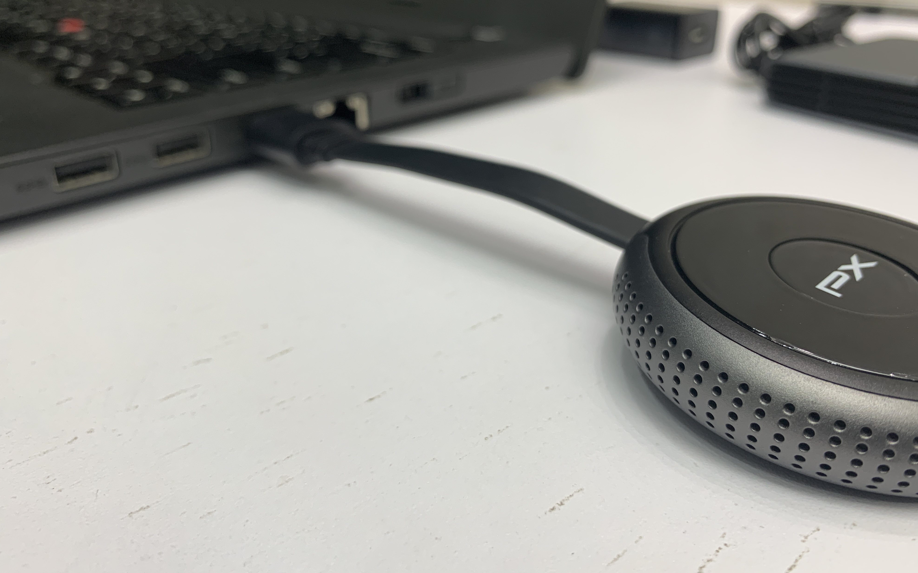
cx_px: 456
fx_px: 700
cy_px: 246
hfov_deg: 66.5
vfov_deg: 44.4
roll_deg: +0.4
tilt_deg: -23.7
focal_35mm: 28
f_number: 1.8
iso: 80
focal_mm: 4.25
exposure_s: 1/50
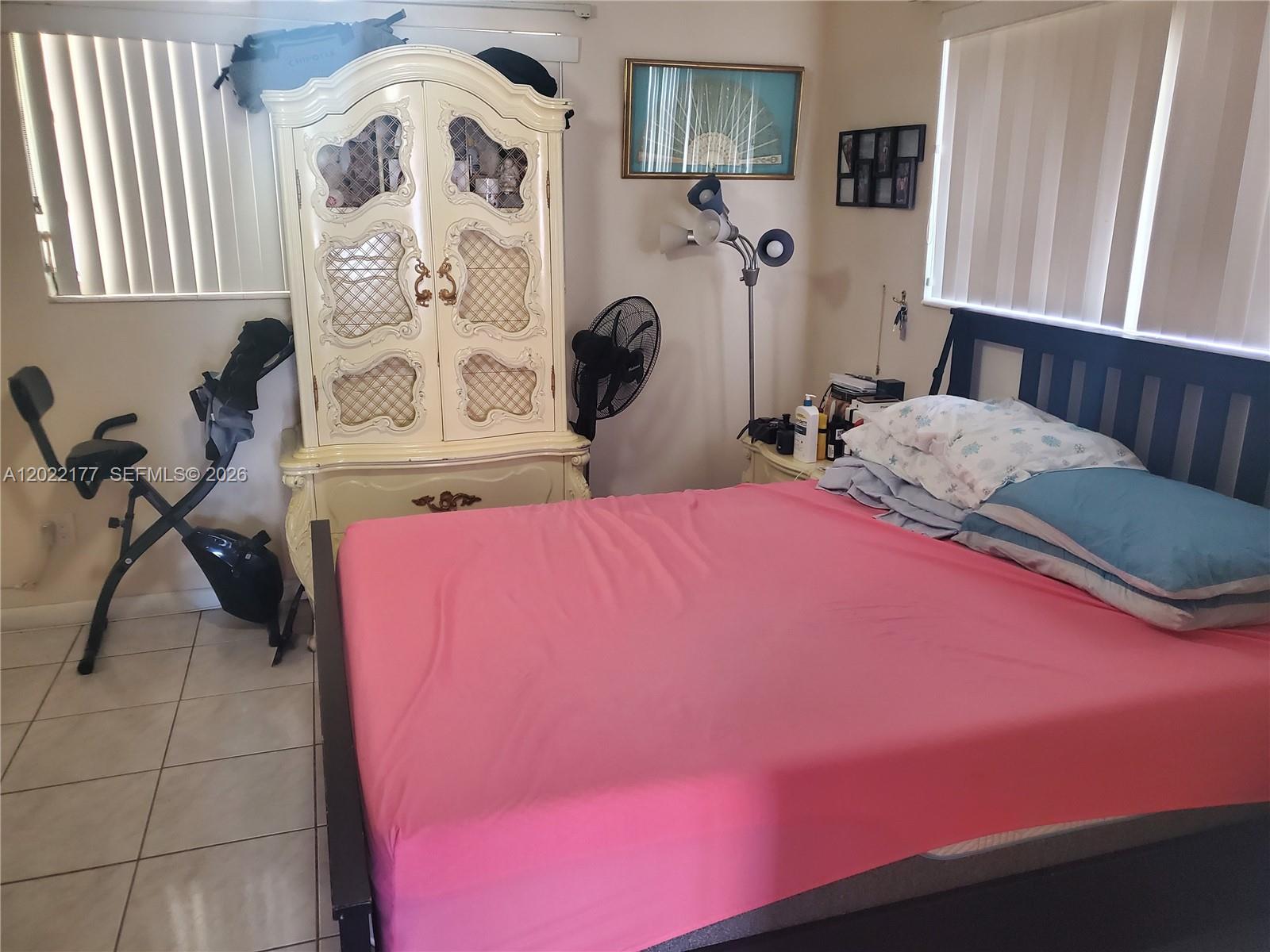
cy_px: 476
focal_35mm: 26
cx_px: 635
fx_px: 954
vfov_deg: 53.1
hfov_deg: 67.3
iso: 400
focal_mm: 4.3
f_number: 1.5
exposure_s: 1/40
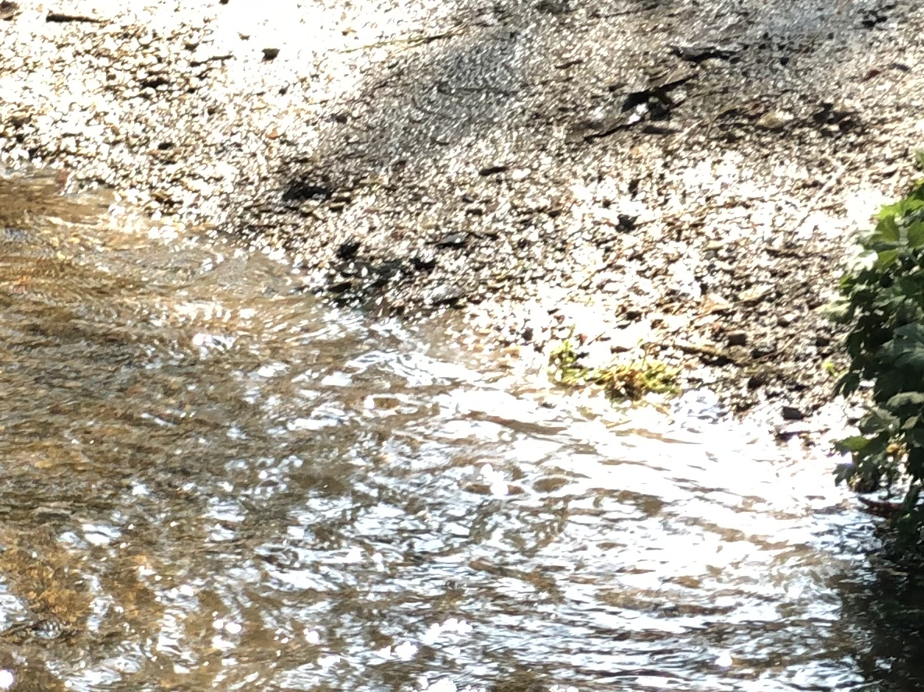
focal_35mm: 194
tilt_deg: -24.7
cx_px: -430
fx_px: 5177
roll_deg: -1.1
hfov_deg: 9.9
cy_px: 837
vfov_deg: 7.6
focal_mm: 6.6
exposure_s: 1/120
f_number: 2.8
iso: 25
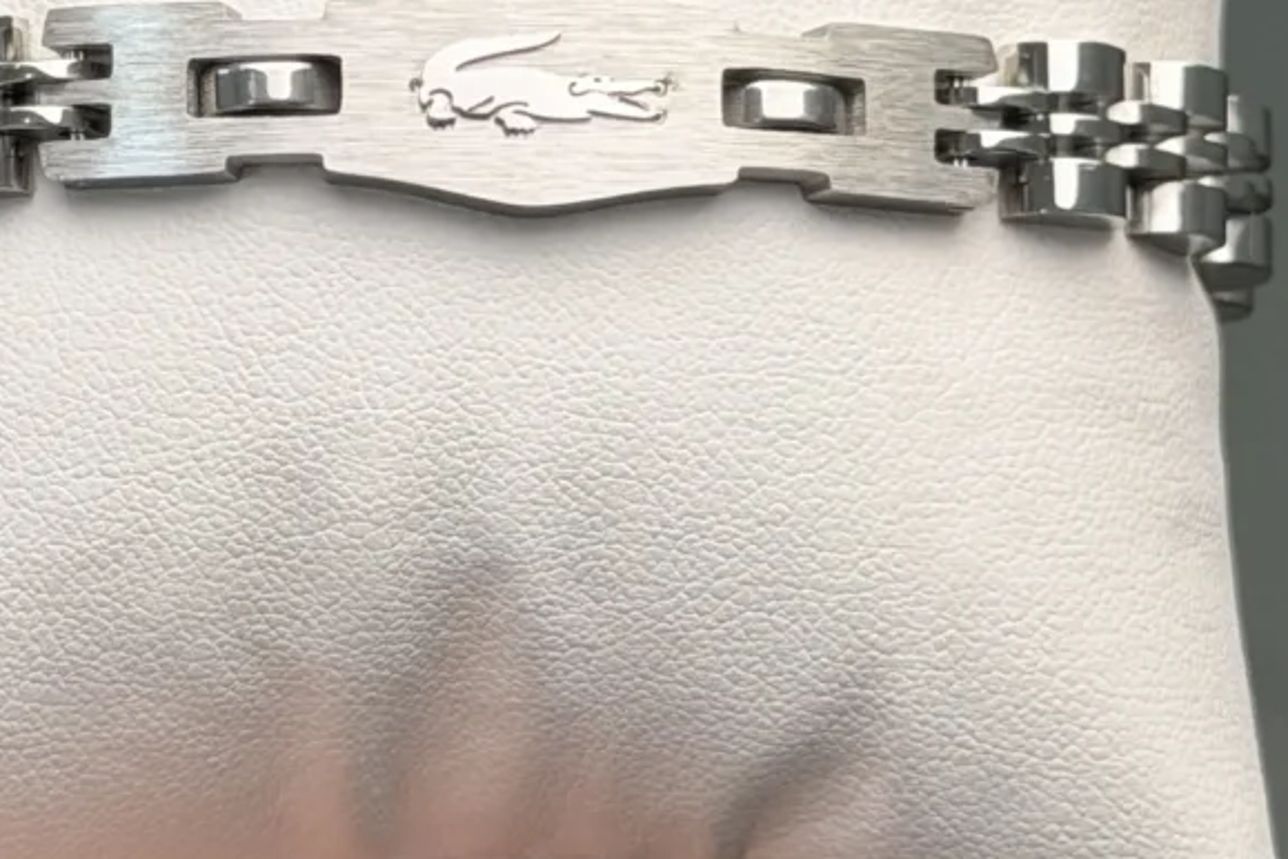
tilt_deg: -74.8
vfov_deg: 14.8
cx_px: 438
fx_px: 3291
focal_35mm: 92
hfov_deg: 22.1
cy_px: 206
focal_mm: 6.76
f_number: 1.78
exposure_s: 1/657
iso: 80
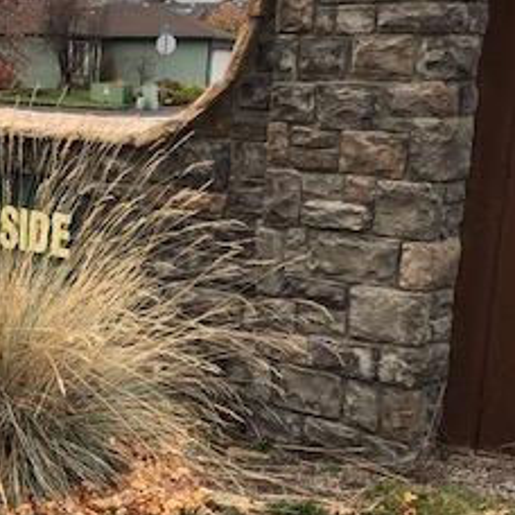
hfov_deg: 21.9
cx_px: -131
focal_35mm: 72
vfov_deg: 24.0
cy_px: 305
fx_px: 1212
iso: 20
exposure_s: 1/631
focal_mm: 3.99
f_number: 1.8
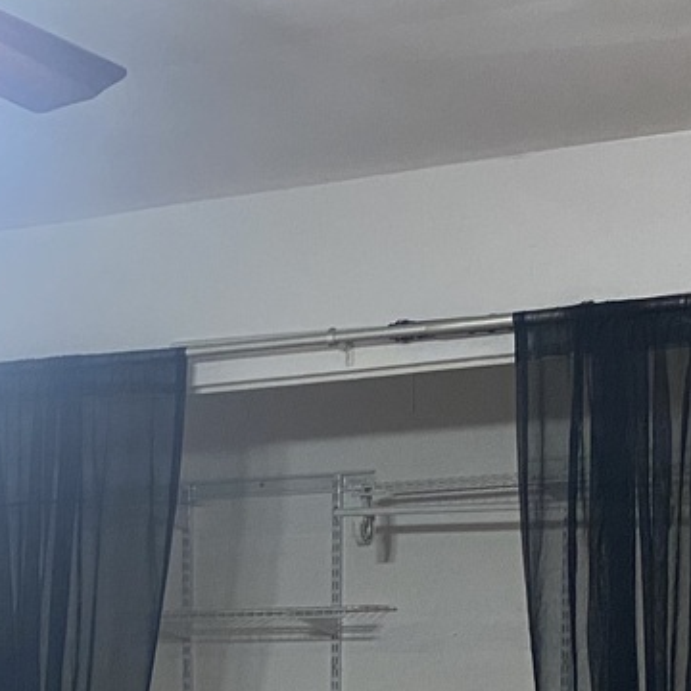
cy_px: 885
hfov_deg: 18.1
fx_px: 2078
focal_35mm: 92
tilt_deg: -6.7
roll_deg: +1.9
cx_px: -86
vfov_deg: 17.7
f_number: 1.8
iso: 400
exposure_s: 1/60
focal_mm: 4.25
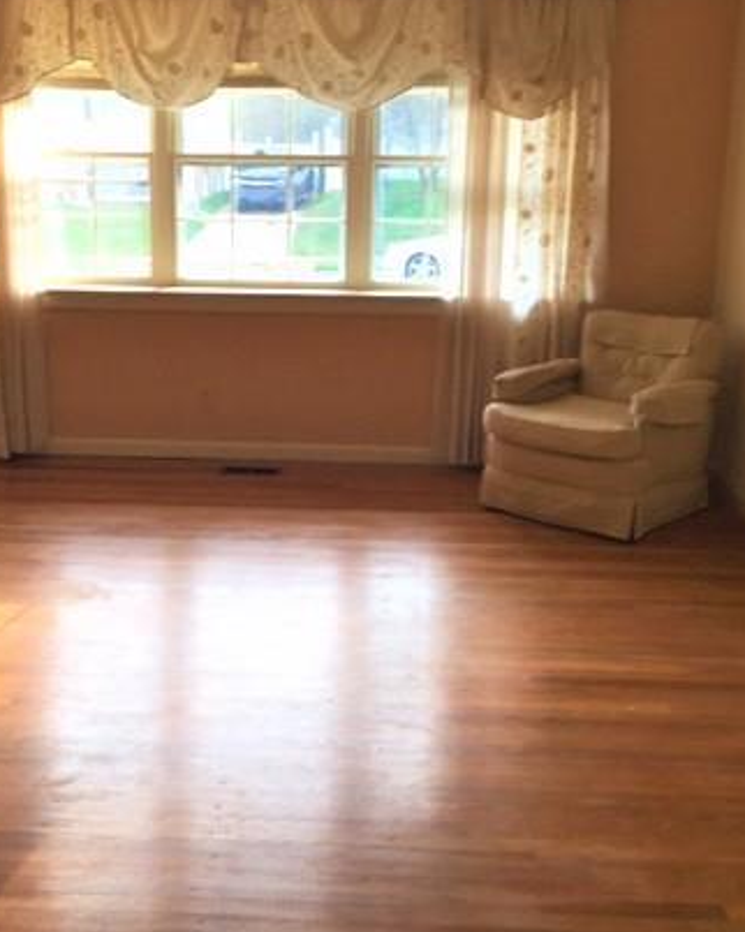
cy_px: 488
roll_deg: -0.1
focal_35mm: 45
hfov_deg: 33.3
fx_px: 1241
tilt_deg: -12.7
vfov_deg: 41.2
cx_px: 301
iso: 32
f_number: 2.2
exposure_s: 1/60
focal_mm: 4.15
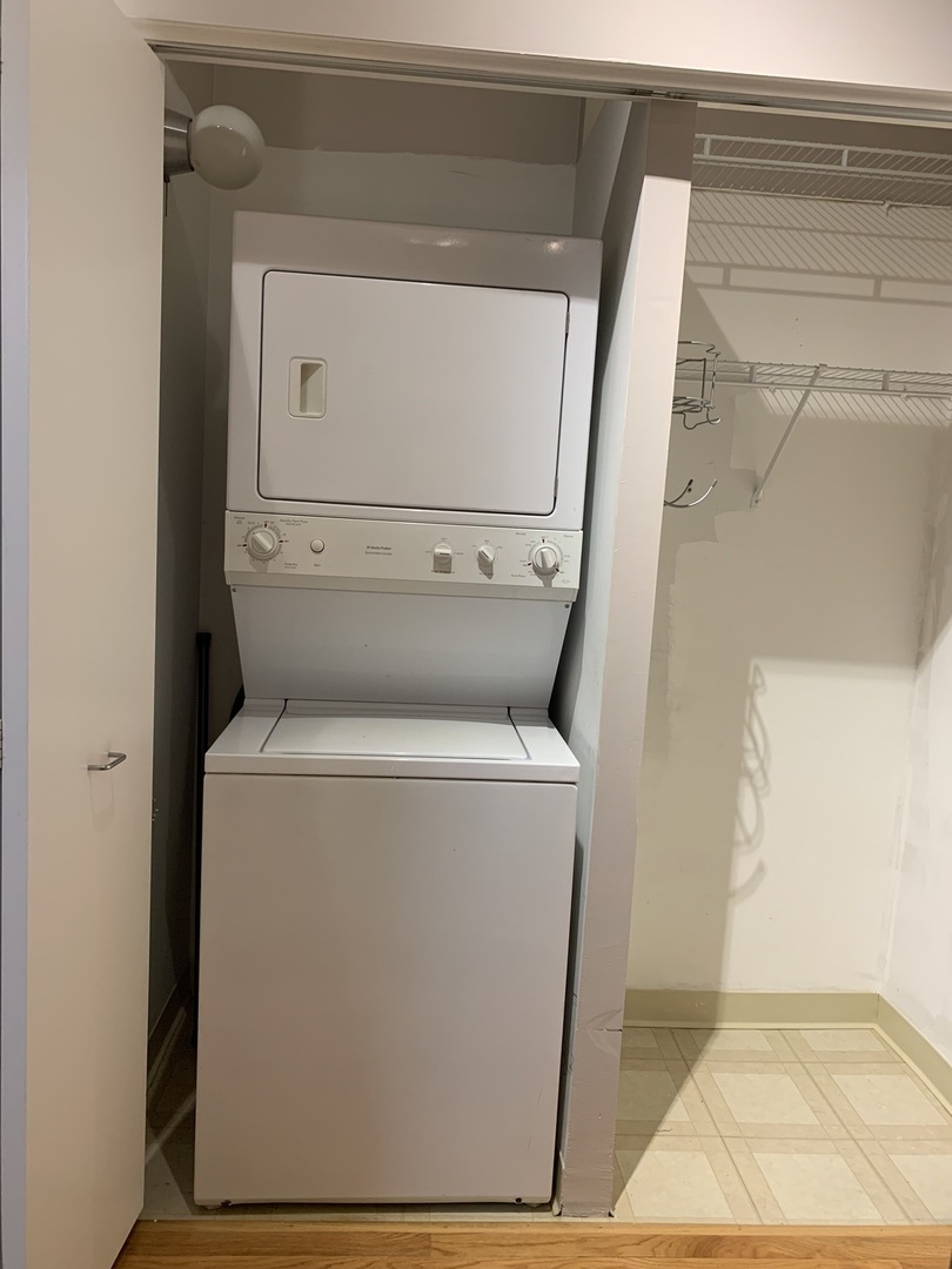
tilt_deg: -6.6
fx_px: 953
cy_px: 634
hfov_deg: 53.1
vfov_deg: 67.3
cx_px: 476
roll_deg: -3.0
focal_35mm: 26
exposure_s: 1/60
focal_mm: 4.25
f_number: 1.8
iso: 125
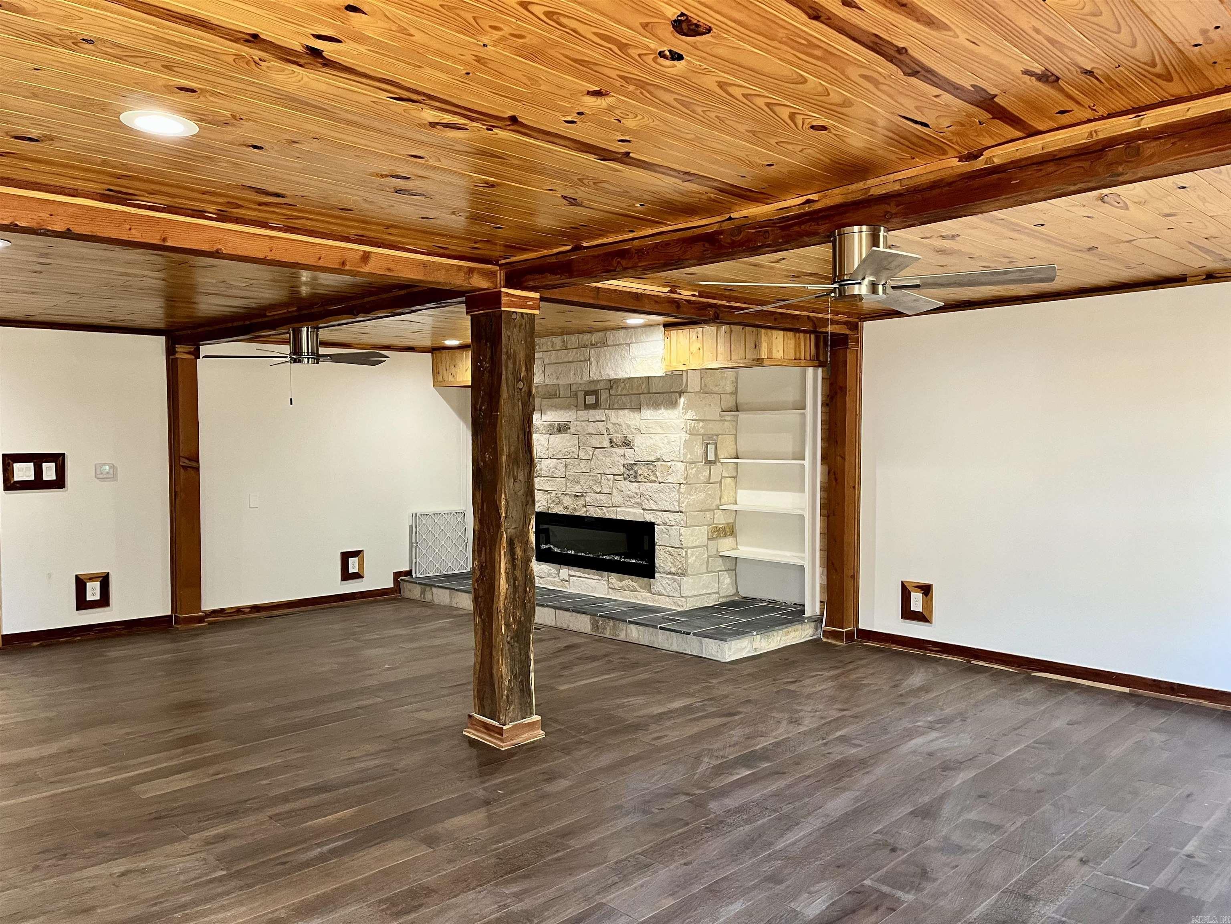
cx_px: 616
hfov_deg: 67.3
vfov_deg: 53.1
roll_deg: +0.1
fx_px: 925
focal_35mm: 26
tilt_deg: -2.0
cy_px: 462
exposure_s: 1/60
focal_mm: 5.1
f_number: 1.6
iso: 160
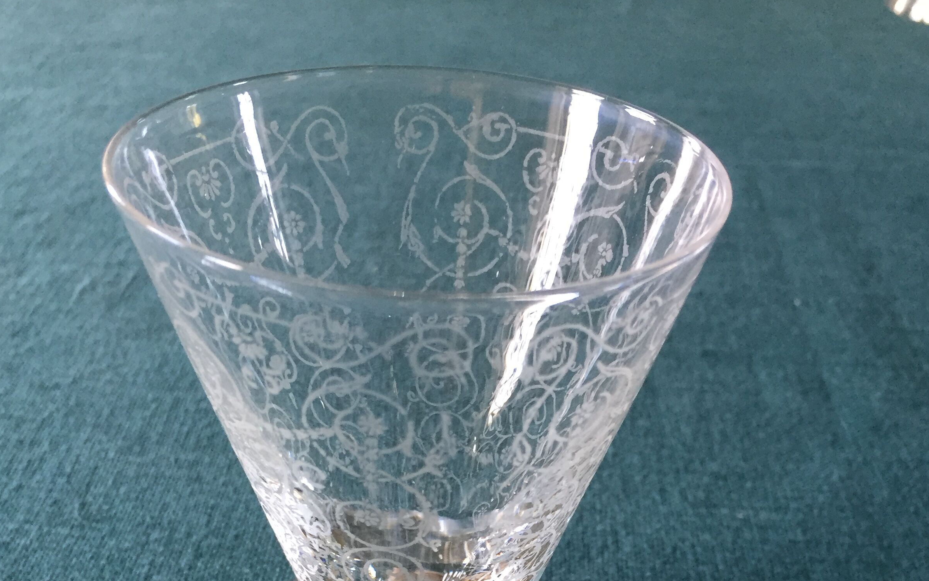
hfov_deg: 47.2
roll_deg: -3.0
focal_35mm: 42
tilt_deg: -38.1
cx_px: 468
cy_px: 538
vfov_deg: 29.1
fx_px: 1063
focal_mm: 4.15
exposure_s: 1/33
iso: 160
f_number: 2.2
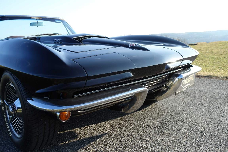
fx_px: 203
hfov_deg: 58.7
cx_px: 114
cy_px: 76
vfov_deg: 41.1
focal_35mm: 32
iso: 125
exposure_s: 1/250
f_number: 4
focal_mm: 11.56
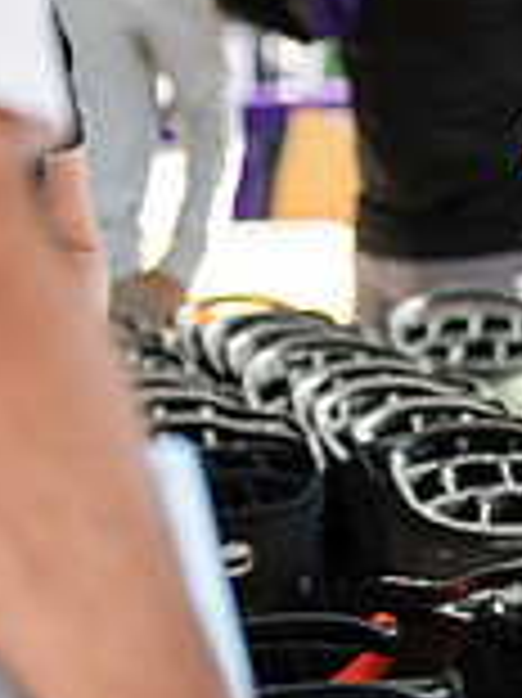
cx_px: 837
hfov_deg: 4.8
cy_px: -137
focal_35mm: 306
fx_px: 6161
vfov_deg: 6.4
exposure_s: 1/320
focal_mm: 85
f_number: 3.2
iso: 200
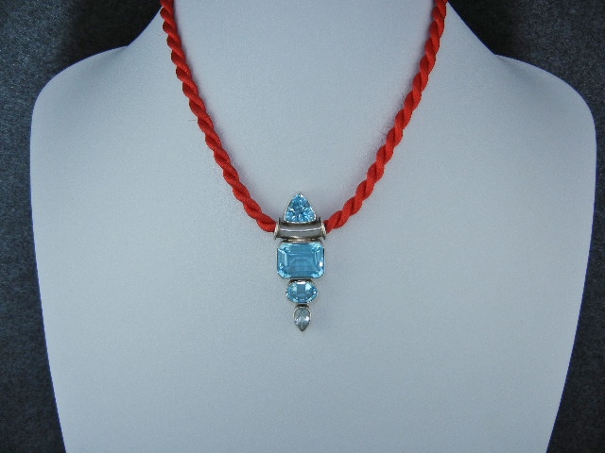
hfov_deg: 60.0
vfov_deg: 46.8
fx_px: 524
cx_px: 302
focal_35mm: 30
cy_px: 226
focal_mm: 5.4
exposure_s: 1/54.7
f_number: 3.5
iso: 160
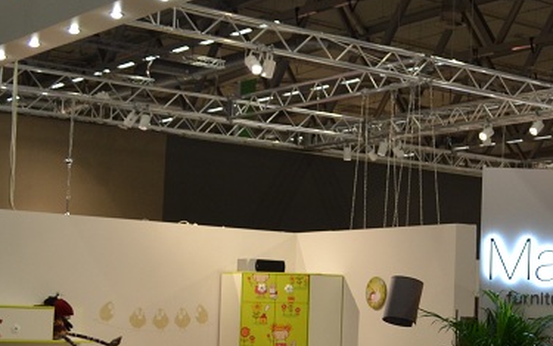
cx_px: 655
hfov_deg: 24.4
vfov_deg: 16.9
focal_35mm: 77
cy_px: 216
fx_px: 1161
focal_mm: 18
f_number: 4.5
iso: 400
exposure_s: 1/60
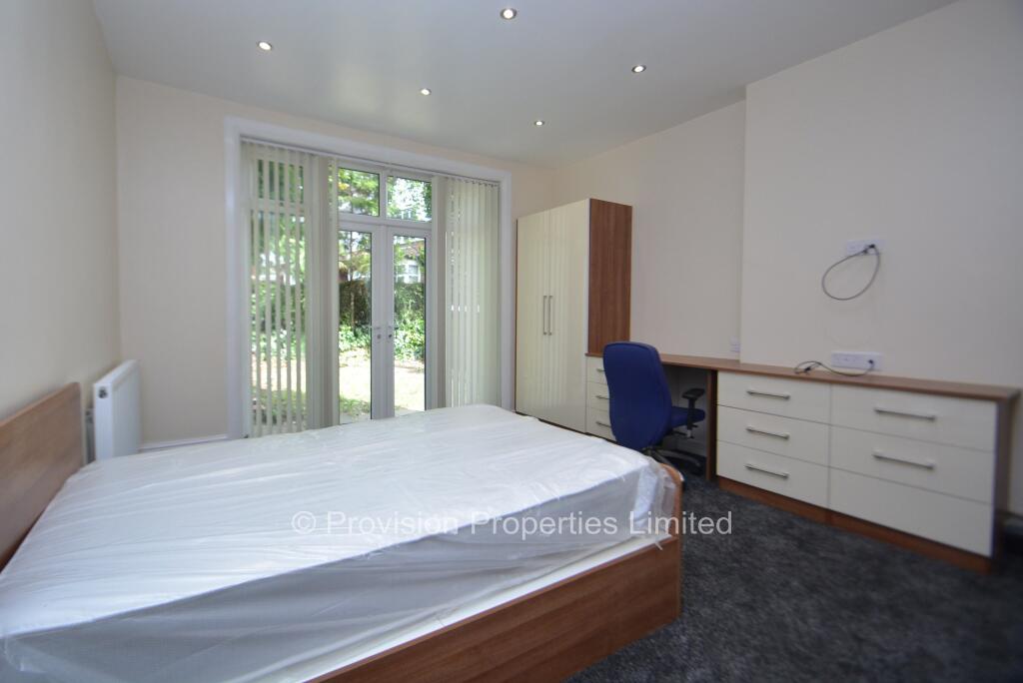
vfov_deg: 77.4
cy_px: 342
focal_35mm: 15
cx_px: 512
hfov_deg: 100.4
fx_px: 426
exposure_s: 1/90
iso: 400
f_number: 4.8
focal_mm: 10
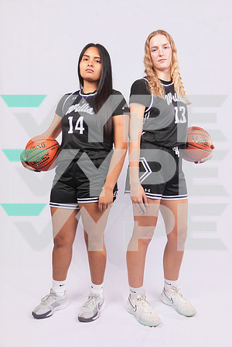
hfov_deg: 42.3
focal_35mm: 31
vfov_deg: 60.3
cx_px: 116
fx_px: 300
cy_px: 174
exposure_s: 1/200
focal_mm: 31
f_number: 7.1
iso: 160
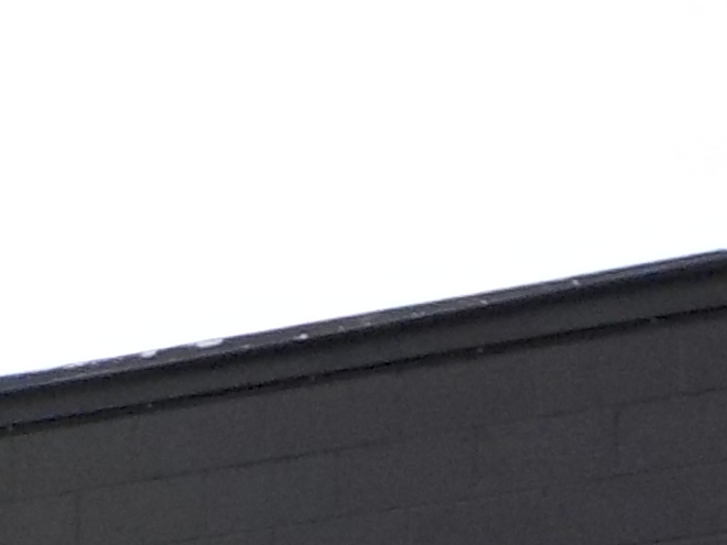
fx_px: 3969
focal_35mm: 189
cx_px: -630
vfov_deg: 7.2
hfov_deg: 9.9
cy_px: 1470
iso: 125
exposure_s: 1/640
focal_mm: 4.1
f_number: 3.3
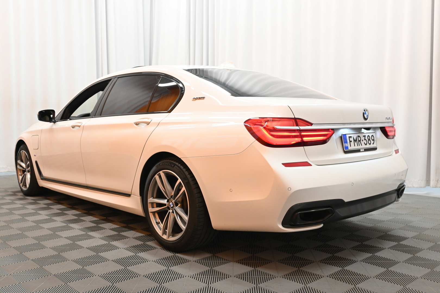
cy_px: 146
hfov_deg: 56.1
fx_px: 412
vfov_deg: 39.1
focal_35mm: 34
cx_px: 220
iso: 1250
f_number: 6.3
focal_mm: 22.5
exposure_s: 1/40
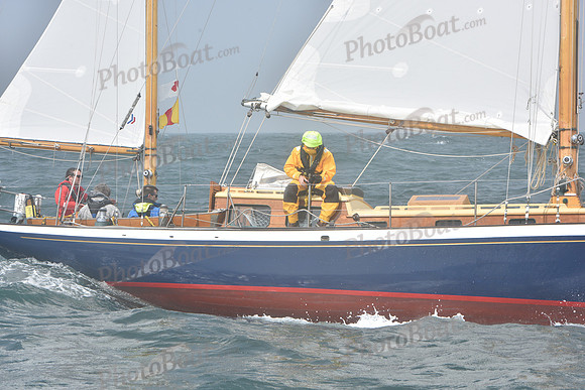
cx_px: 292
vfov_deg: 14.9
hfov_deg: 22.1
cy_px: 195
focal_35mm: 92
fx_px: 1495
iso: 320
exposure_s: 1/800
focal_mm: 92
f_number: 11
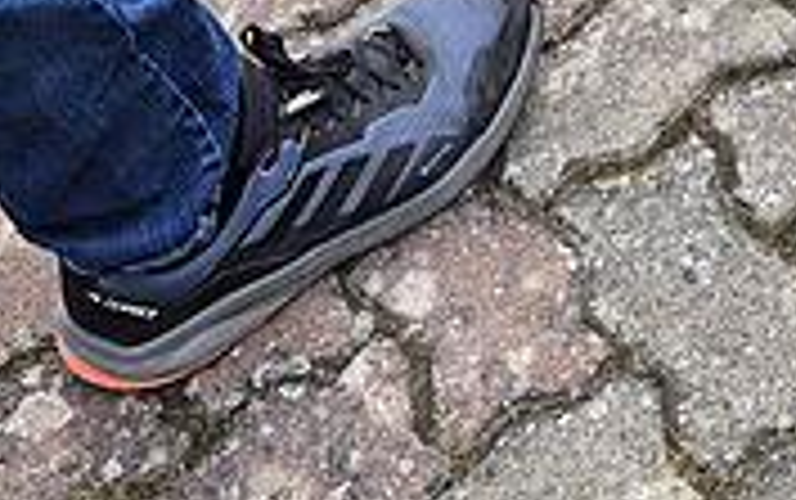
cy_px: -554
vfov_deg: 10.7
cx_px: 1003
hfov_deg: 17.8
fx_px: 2389
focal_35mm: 110
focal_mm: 5.4
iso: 25
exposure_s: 1/550
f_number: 1.8
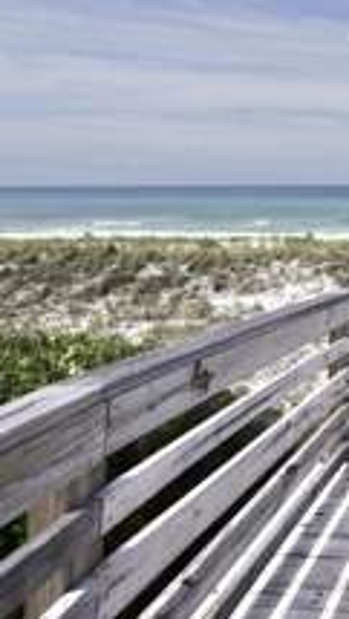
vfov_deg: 52.5
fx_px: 604
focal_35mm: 37
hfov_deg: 25.3
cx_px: 508
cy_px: 176
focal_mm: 10.5
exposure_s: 1/1250
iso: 100
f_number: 5
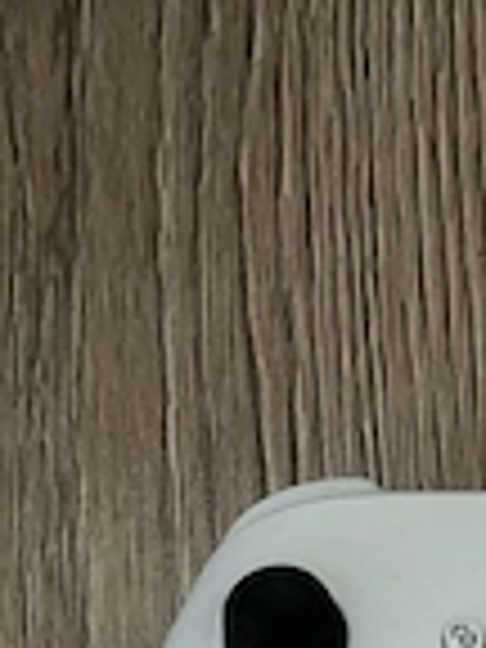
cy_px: 774
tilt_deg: -82.7
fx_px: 1348
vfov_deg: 24.5
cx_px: 554
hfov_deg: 19.5
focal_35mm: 72
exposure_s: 1/30
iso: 640
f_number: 1.6
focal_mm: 5.1
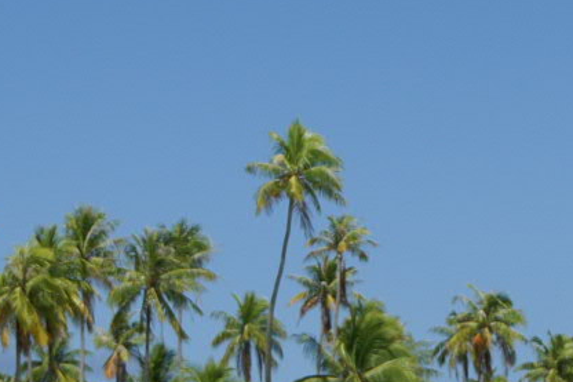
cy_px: 262
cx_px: 489
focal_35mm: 190
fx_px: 3020
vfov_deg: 7.2
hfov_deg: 10.8
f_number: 5.6
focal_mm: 35
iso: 100
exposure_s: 1/1250
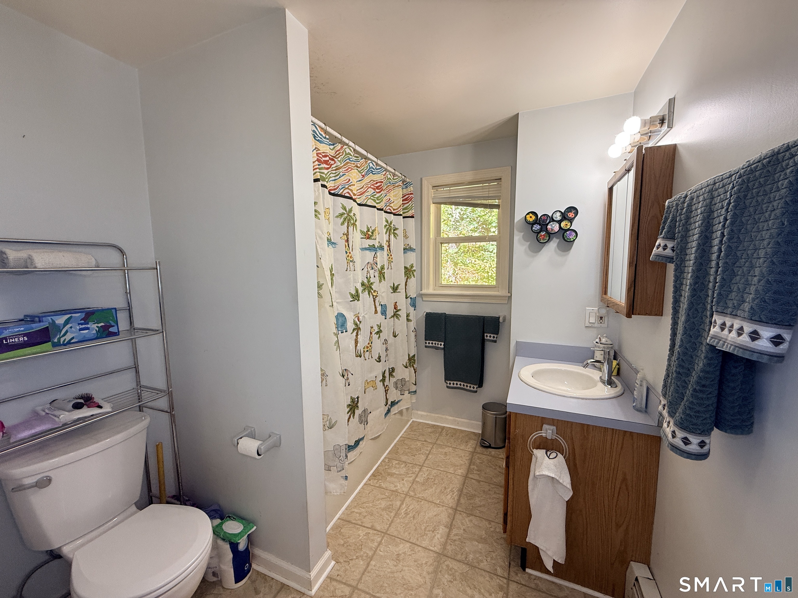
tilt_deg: -6.2
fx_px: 323
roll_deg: +0.1
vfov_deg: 85.7
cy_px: 299
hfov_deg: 102.1
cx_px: 399
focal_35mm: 14
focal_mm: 2.22
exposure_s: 1/99
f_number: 2.2
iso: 125
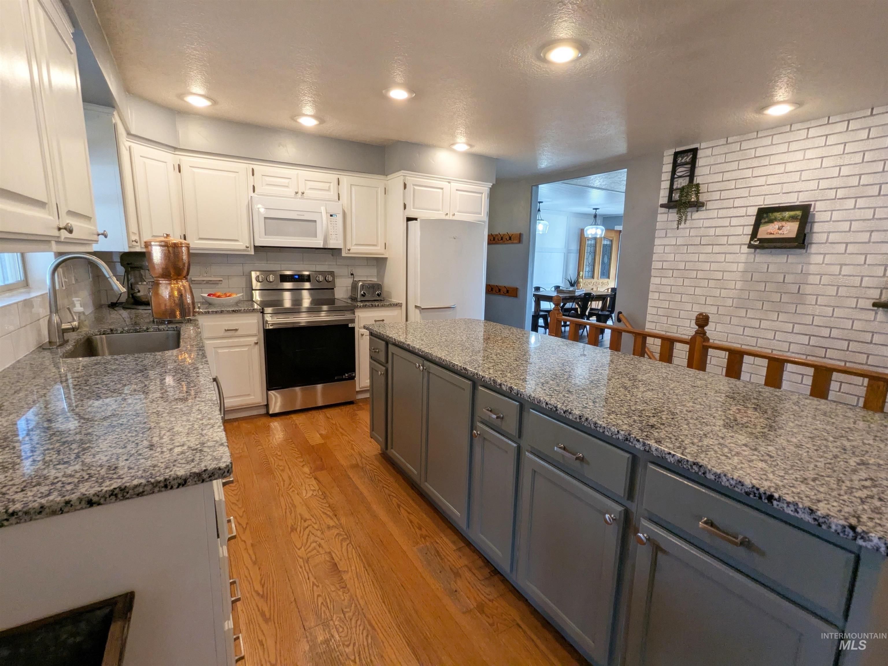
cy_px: 333
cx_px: 444
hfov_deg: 94.5
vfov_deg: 78.1
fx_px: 410
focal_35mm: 16
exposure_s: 1/120
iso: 218
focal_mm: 2.35
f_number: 2.2
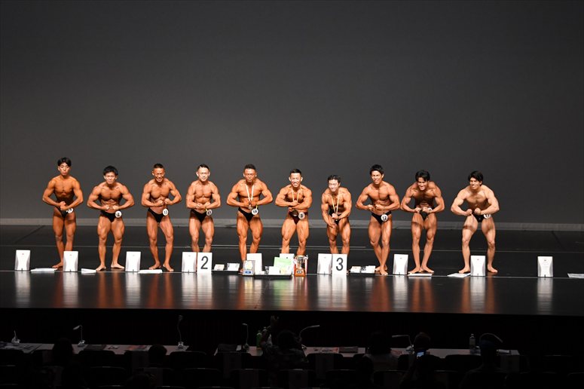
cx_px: 292
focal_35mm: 108
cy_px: 194
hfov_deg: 18.9
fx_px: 1751
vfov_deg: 12.7
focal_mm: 72
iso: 2500
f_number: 5.6
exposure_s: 1/400
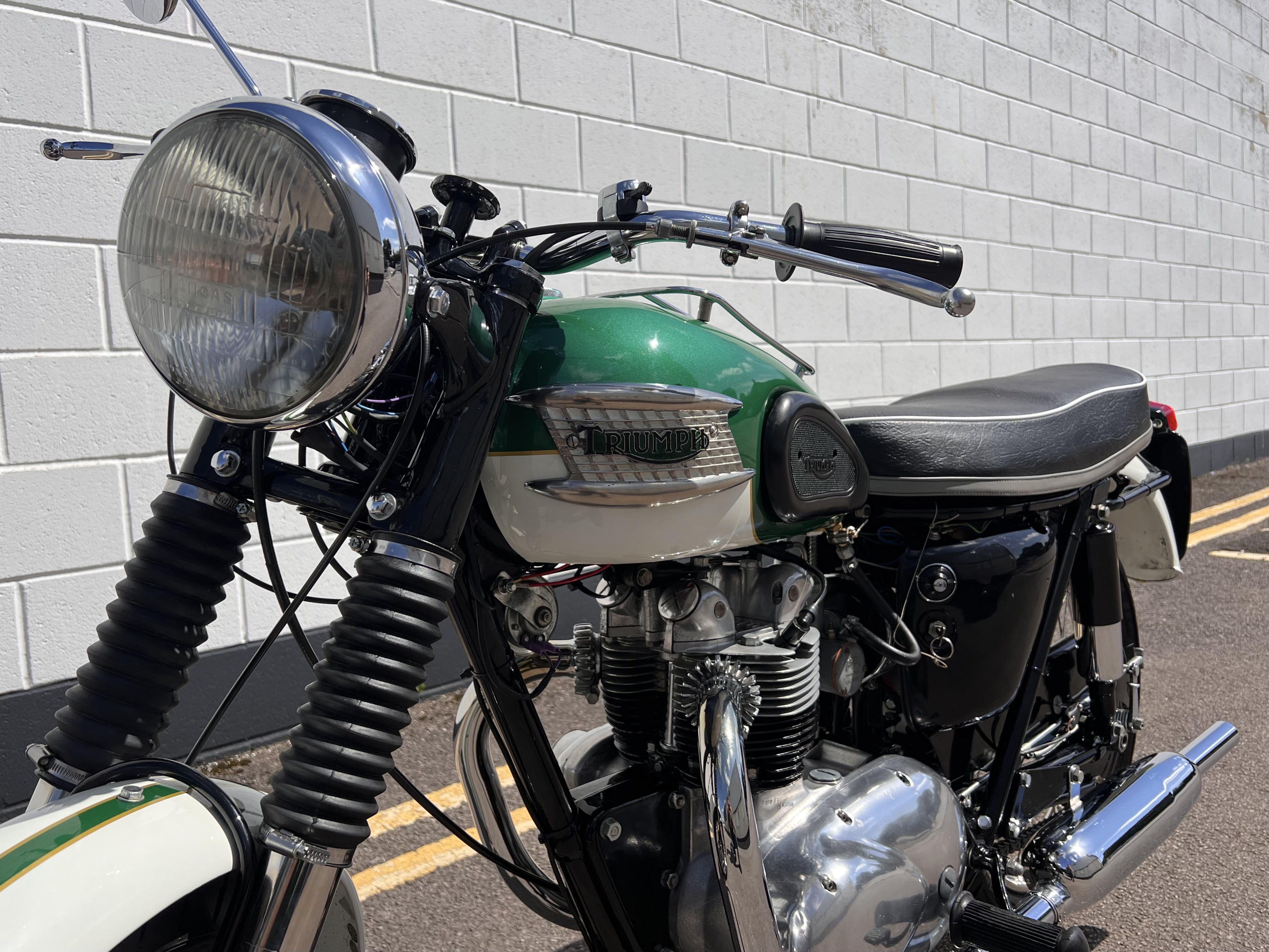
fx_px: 953
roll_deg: +1.6
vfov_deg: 53.1
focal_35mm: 26
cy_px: 476
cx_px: 634
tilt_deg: -4.3
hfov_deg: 67.3
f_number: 1.5
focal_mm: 5.7
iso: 50
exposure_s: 1/5587
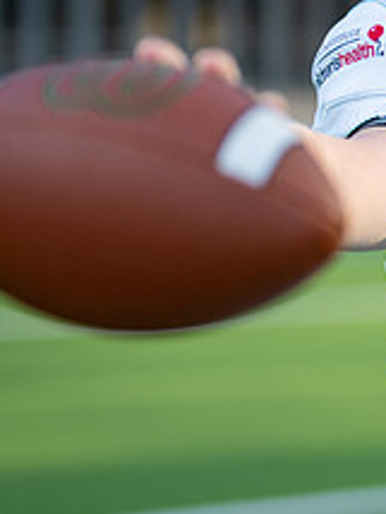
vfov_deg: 11.8
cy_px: 141
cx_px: 658
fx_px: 2478
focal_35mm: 167
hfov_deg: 8.6
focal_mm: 50
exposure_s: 1/3200
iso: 100
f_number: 1.2
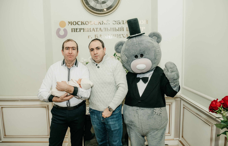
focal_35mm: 29
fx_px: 179
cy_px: 81
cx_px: 114
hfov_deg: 64.9
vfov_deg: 44.3
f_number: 4.5
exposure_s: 1/160
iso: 320
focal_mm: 26
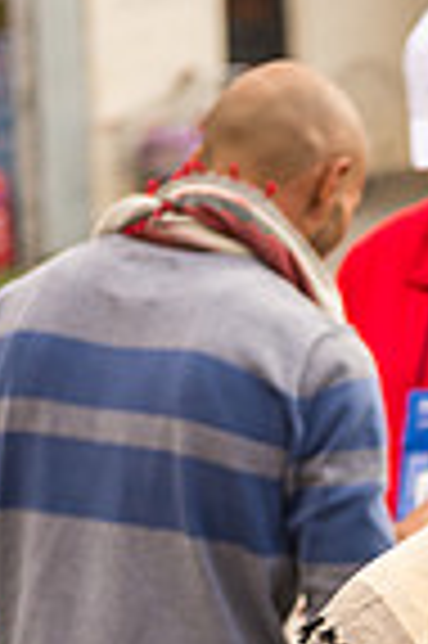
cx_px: 572
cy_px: 851
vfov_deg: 9.2
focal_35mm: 220
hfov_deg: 6.2
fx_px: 3933
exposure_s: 1/1250
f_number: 2.8
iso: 200
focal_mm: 70
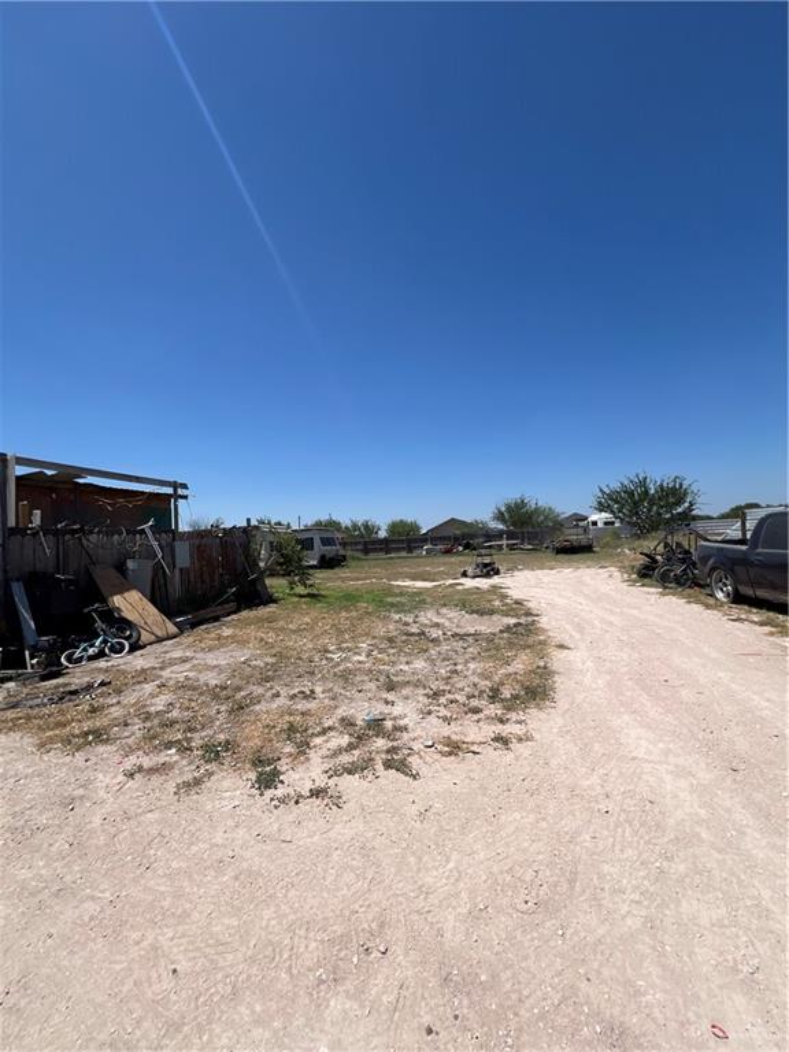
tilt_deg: +1.8
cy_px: 526
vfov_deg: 106.2
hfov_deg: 89.9
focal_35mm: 13
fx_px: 395
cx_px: 394
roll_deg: +4.3
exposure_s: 1/4219
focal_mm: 1.57
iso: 32
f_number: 1.8
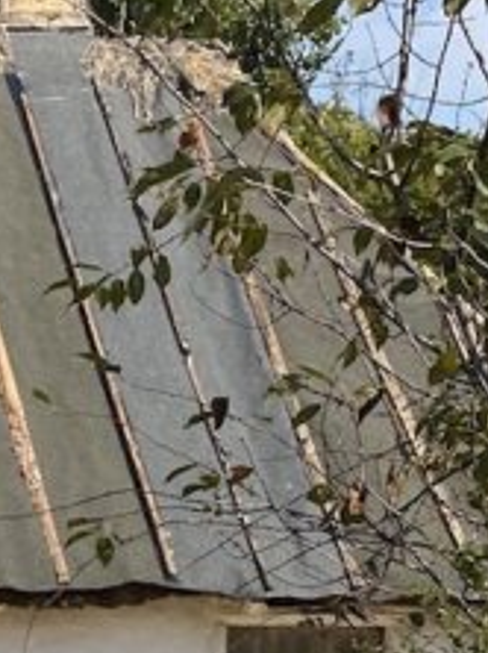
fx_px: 2260
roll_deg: +1.7
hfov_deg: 11.4
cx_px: -391
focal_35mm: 120
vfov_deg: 15.2
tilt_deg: -8.0
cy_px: 982
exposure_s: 1/2105
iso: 32
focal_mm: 4.25
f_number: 1.8
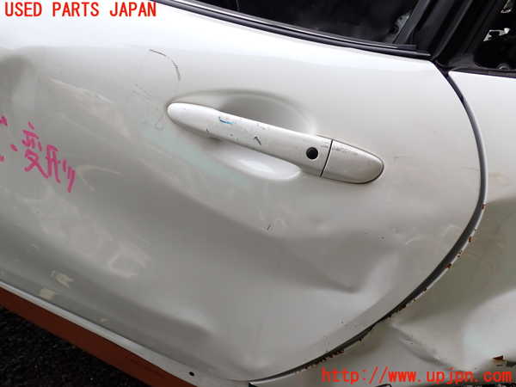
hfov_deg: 60.0
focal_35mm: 30
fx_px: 447
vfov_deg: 46.8
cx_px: 258
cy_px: 194
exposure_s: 1/200
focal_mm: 5.4
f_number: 3.2
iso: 100
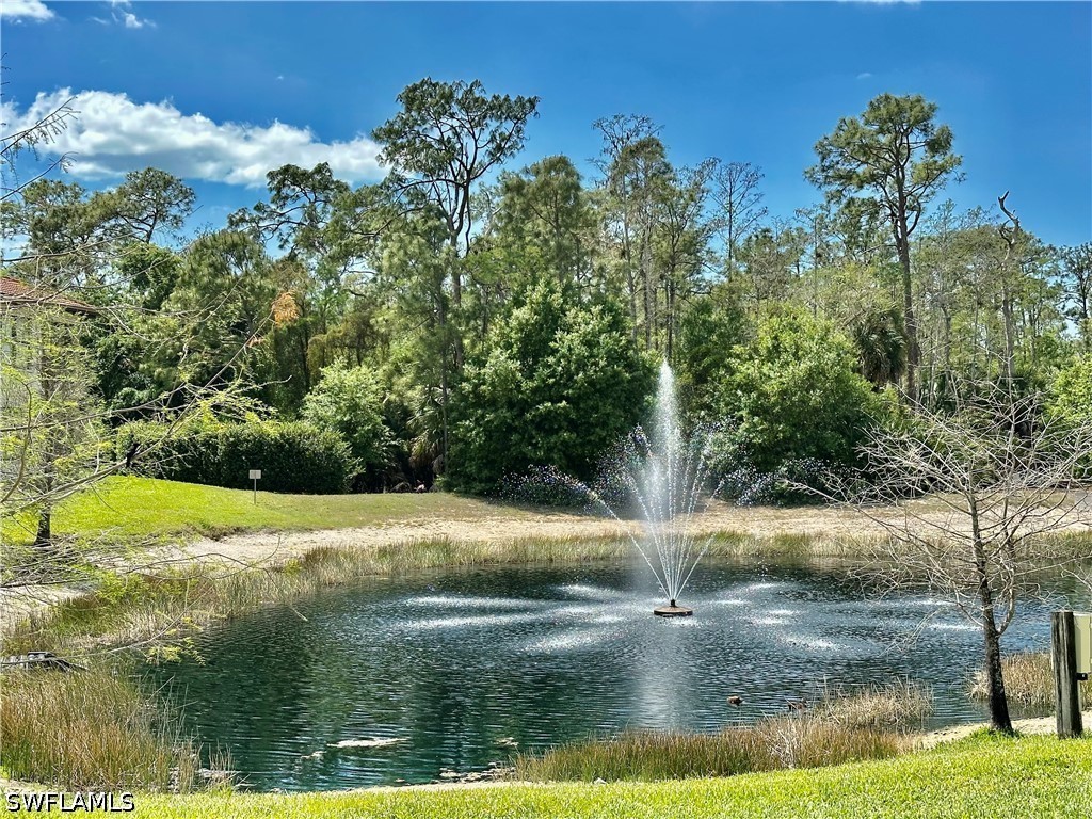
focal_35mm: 48
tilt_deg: +1.1
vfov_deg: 30.3
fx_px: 1514
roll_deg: +0.3
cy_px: 410
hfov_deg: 39.7
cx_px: 546
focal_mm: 6.86
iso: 64
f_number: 1.78
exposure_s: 1/2890
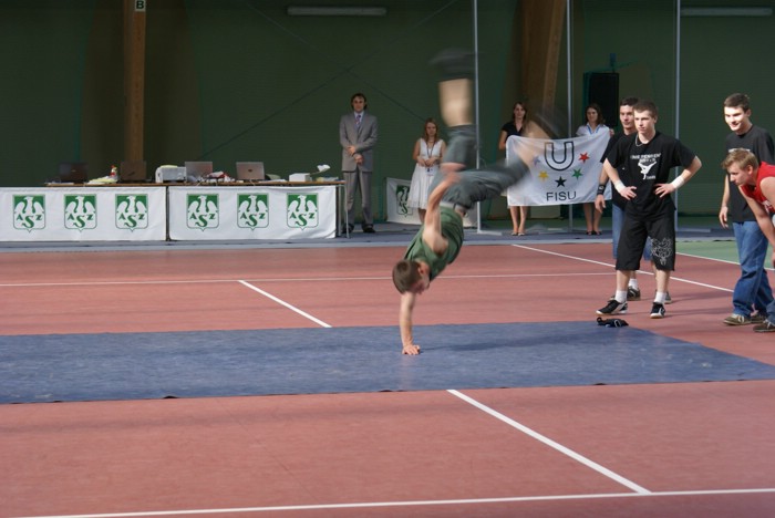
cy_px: 259
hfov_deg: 19.4
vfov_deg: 13.1
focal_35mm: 105
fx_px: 2262
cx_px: 388
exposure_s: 1/30
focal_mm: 70
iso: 200
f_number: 5.6
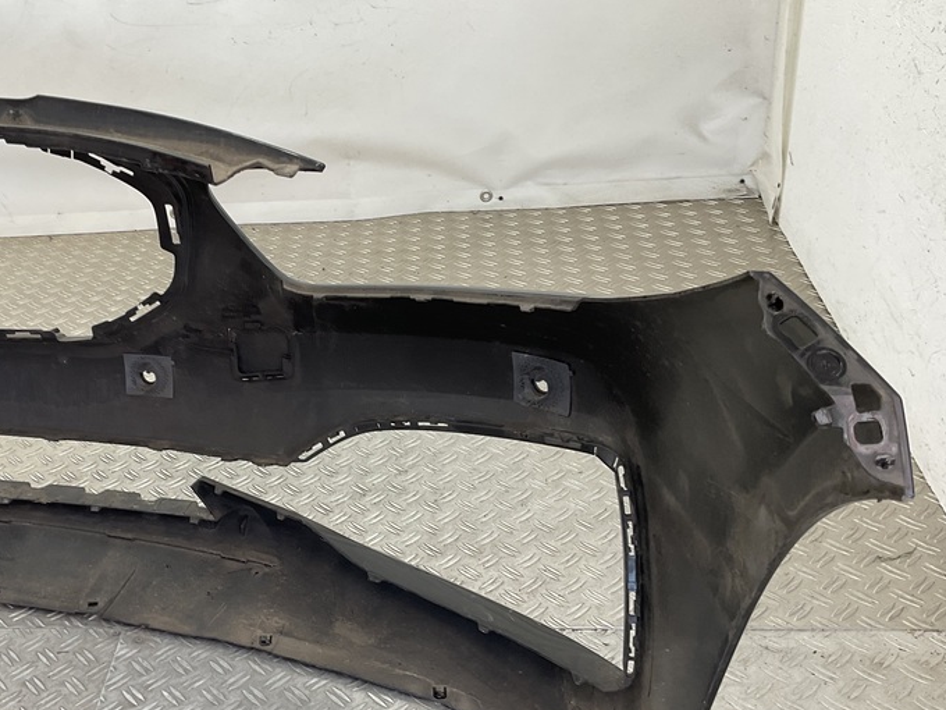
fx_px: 1175
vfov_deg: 33.4
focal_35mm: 43
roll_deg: +5.6
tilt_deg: -33.2
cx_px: 273
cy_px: 450
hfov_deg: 42.9
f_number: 1.8
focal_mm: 3
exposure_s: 1/100
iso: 25
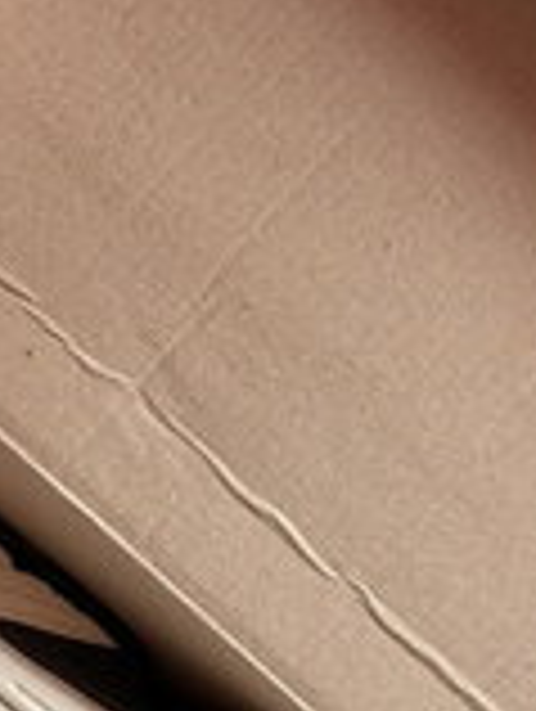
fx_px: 3603
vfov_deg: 11.2
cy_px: 583
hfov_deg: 8.4
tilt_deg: -65.8
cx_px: -153
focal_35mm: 175
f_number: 1.6
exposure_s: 1/121
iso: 25
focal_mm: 5.96
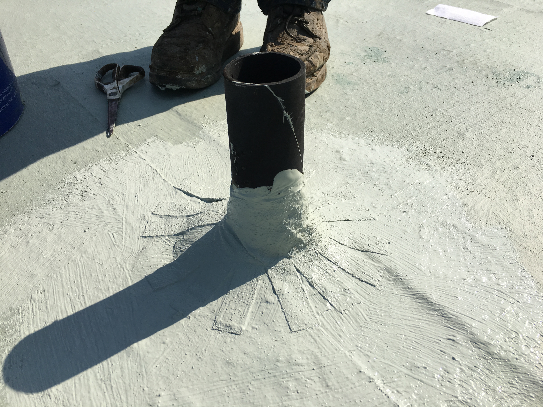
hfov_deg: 61.7
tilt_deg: -39.4
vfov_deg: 48.2
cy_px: 204
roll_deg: -1.6
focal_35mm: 29
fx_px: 455
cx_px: 272
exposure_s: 1/2404
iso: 25
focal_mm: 4.15
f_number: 2.2
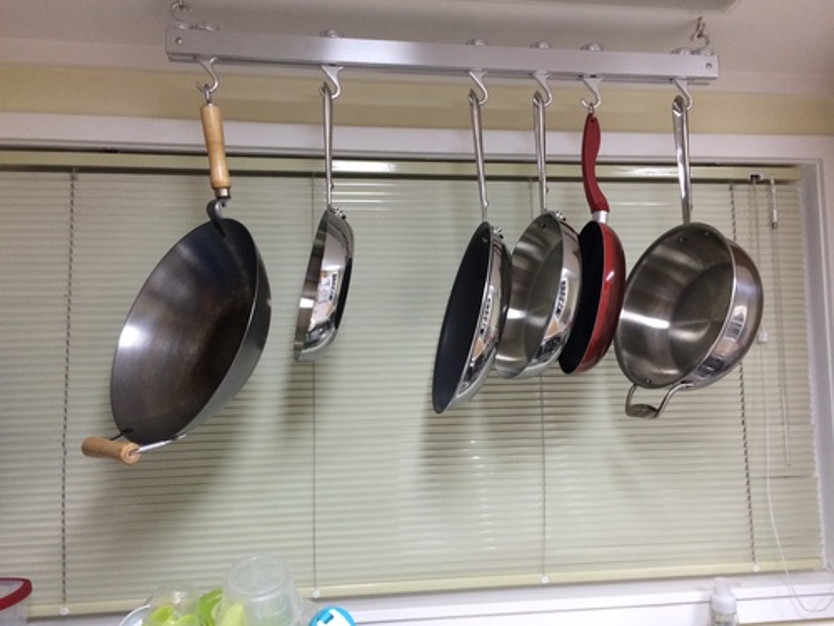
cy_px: 313
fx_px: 723
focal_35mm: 30
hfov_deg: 60.0
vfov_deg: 46.8
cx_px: 417
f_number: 2.2
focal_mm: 4.12
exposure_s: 1/30
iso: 160
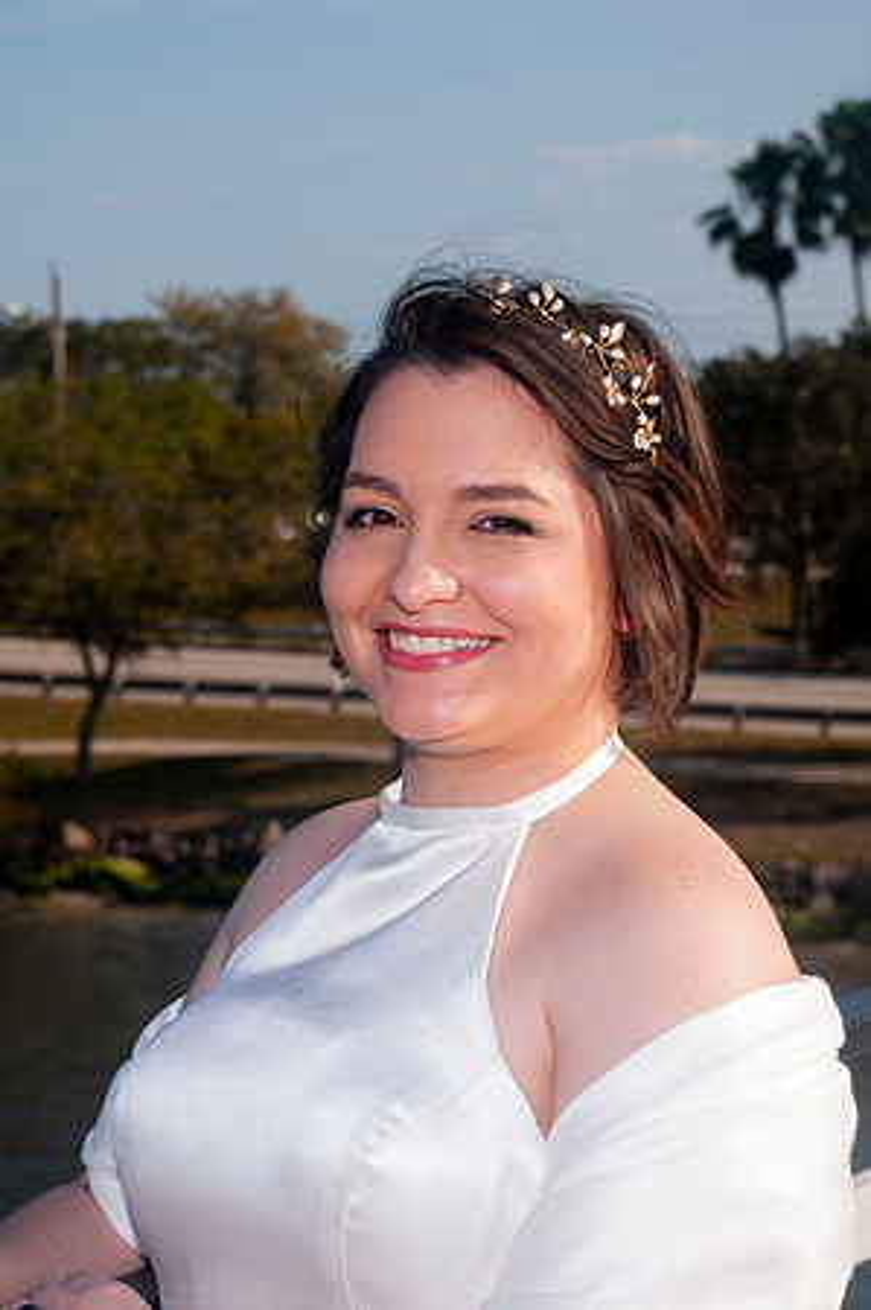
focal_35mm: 99
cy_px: 655
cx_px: 436
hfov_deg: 13.8
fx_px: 3601
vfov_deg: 20.6
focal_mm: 66
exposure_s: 1/250
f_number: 10
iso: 100
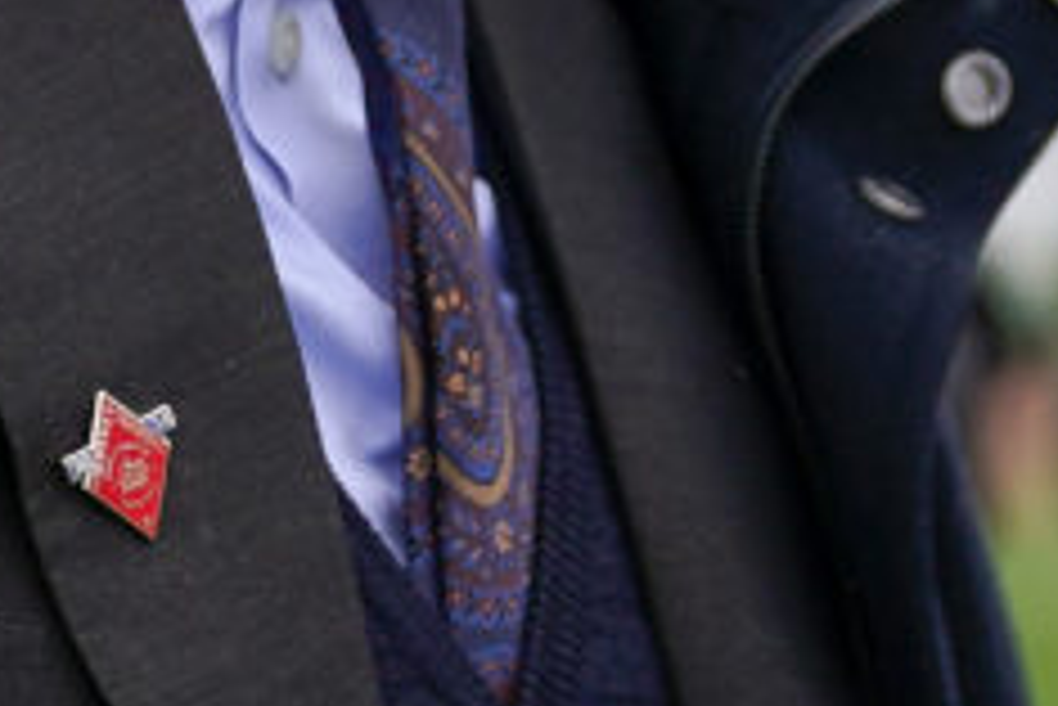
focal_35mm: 218
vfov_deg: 6.2
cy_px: -564
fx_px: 6410
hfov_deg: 9.4
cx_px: 257
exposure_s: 1/1000
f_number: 1.2
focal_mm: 50
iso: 160
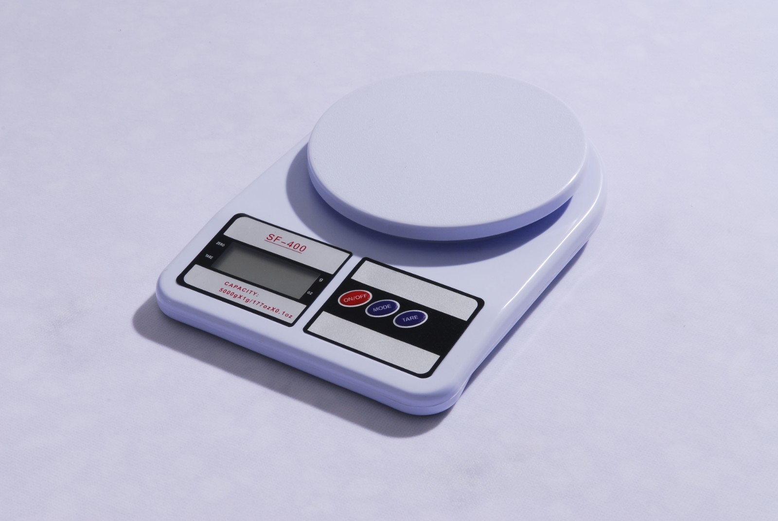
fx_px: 1785
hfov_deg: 24.6
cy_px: 260
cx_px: 389
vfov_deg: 16.6
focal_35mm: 82
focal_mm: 55
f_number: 20
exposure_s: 1/30
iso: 125
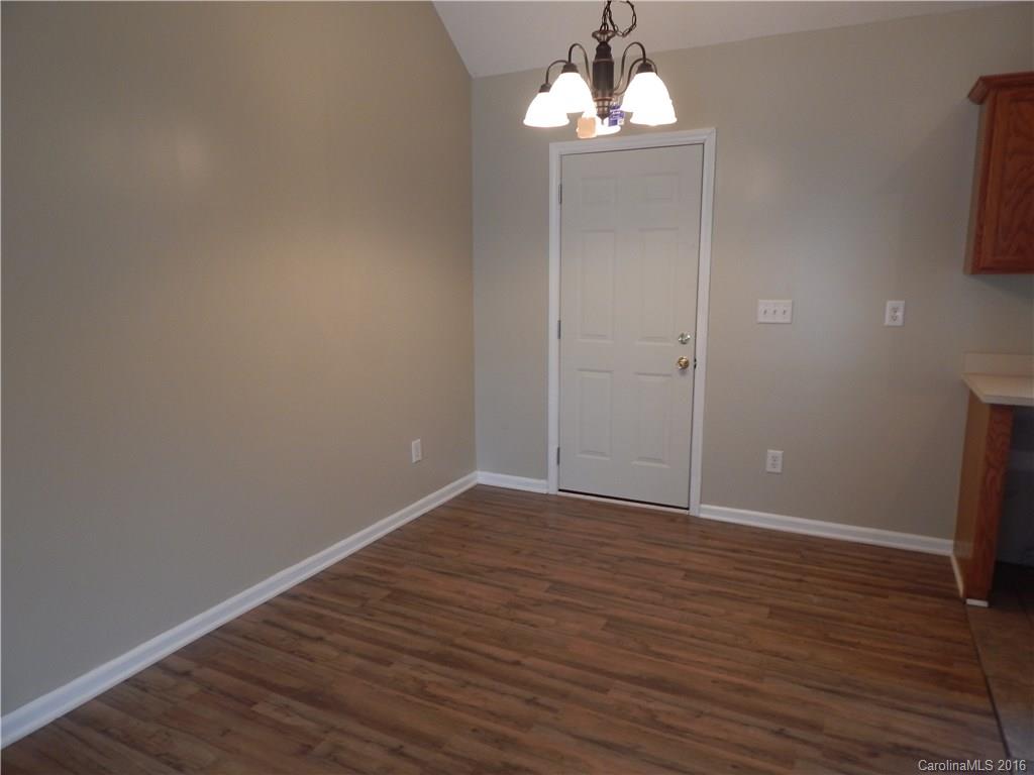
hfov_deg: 73.9
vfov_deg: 58.9
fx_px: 687
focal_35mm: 23
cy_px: 388
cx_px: 517
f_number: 3
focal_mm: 4
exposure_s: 1/30
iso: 140
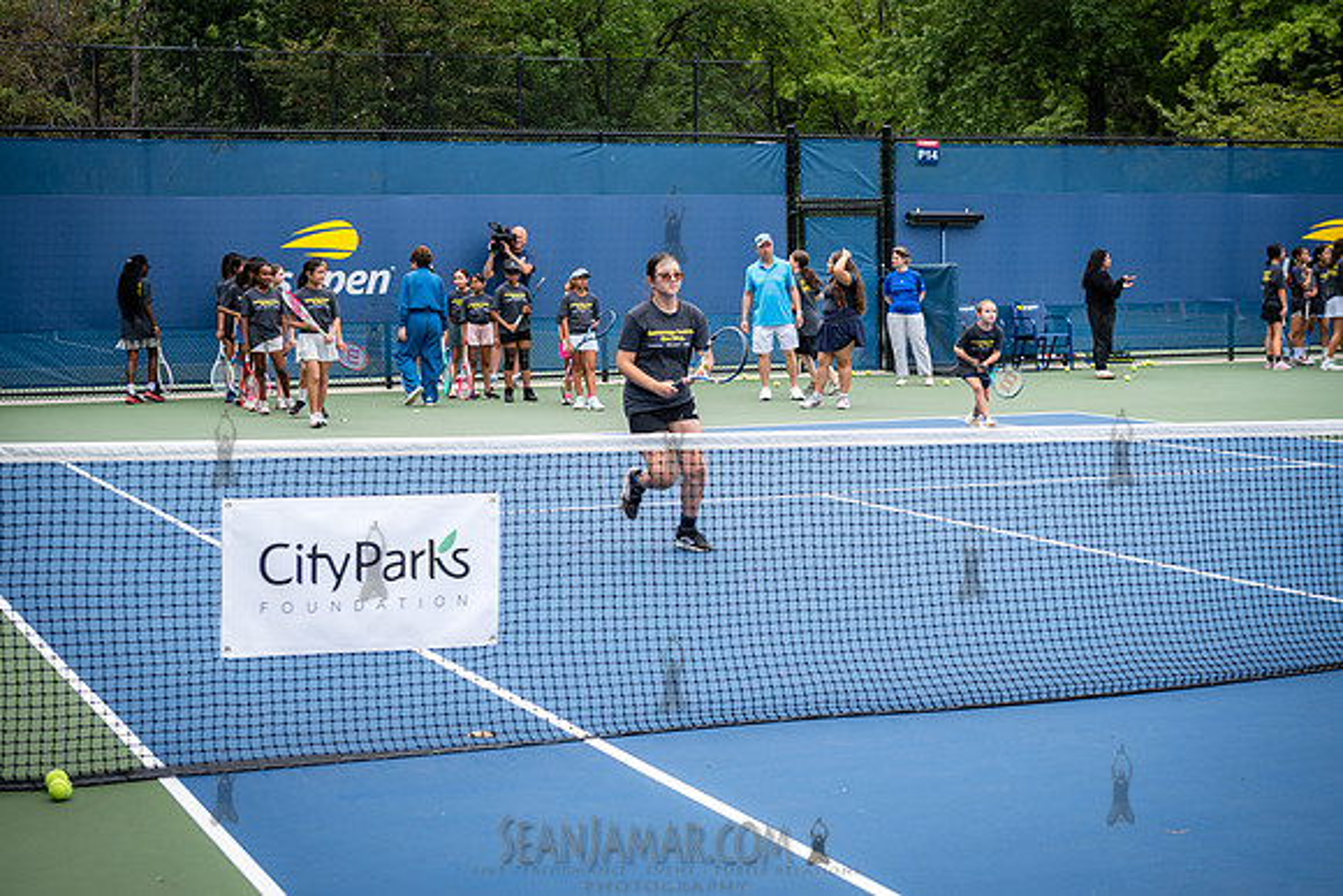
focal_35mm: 62
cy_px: 448
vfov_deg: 21.9
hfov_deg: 32.4
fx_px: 2313
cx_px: 672
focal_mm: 62
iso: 400
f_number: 4.5
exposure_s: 1/500
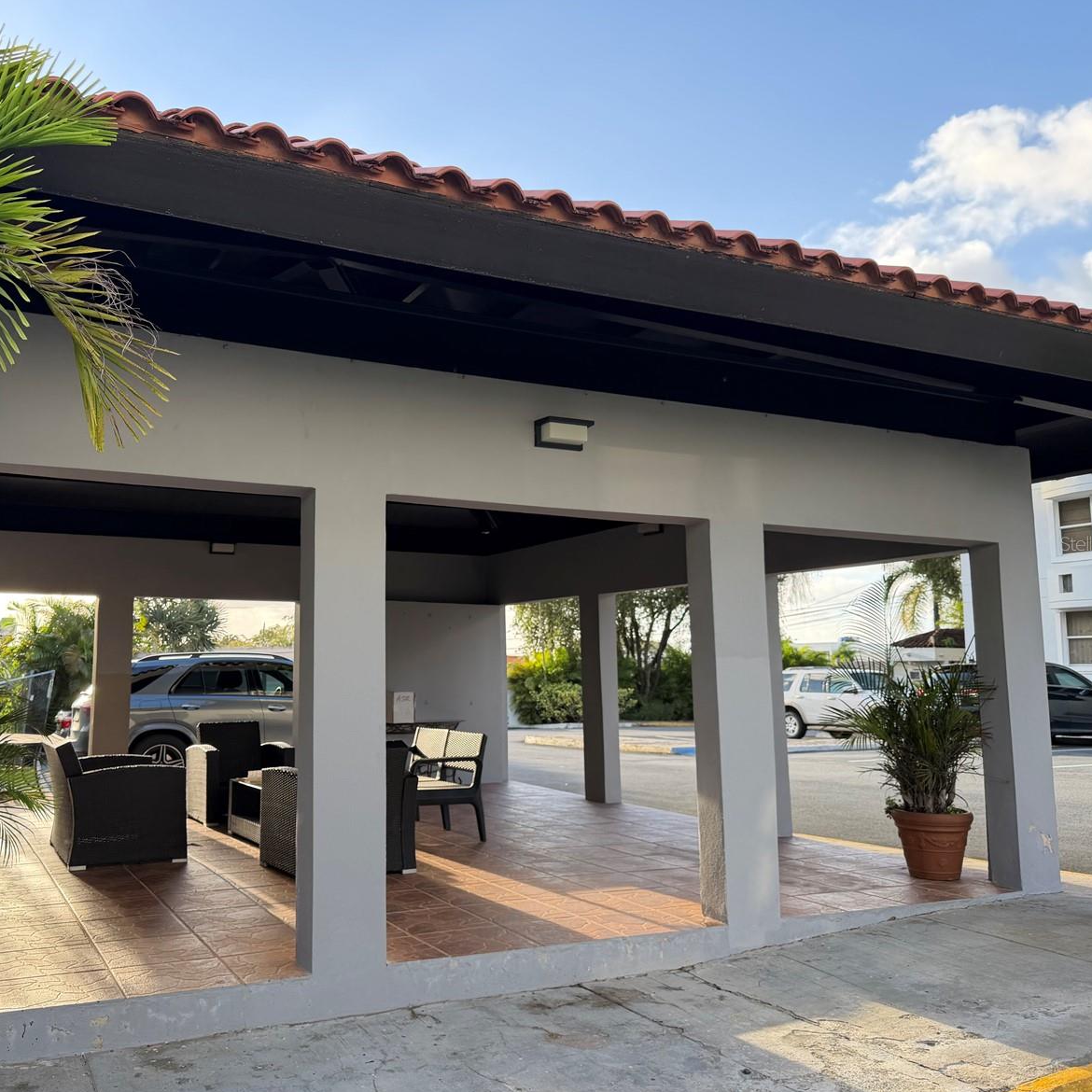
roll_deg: +1.6
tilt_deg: +7.3
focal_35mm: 29
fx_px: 1035
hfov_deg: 54.9
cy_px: 543
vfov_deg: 55.6
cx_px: 401
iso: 80
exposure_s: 1/643
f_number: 1.78
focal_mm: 6.76
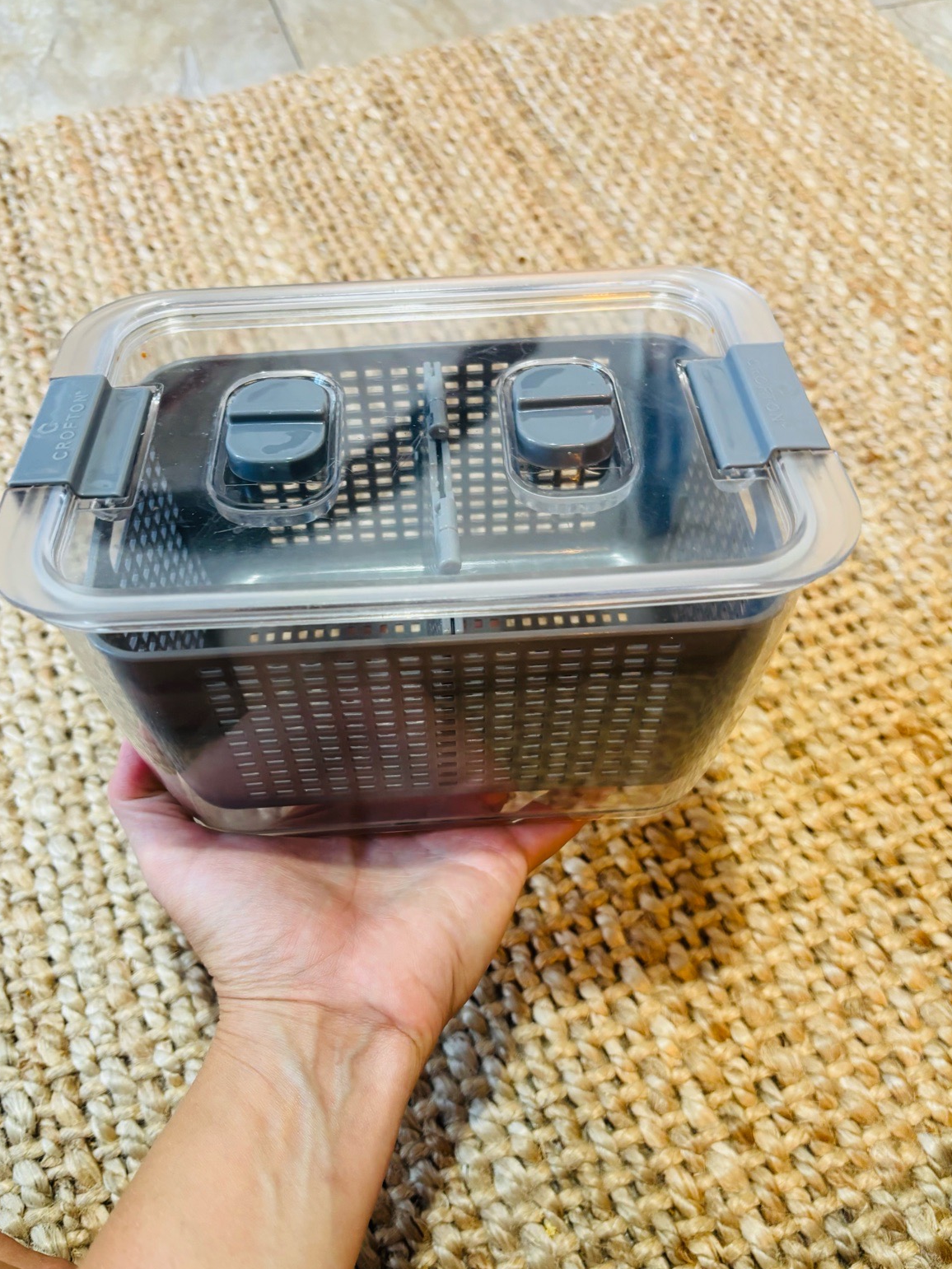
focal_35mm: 27
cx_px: 463
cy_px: 654
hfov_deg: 51.4
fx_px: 990
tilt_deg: -59.4
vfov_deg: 65.3
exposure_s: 1/50
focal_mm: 5.96
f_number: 1.6
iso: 200
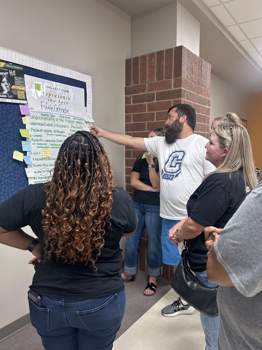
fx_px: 262
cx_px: 131
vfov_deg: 67.3
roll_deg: +0.7
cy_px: 175
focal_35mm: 26
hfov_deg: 53.1
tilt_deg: -6.0
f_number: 1.5
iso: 160
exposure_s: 1/60
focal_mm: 5.7
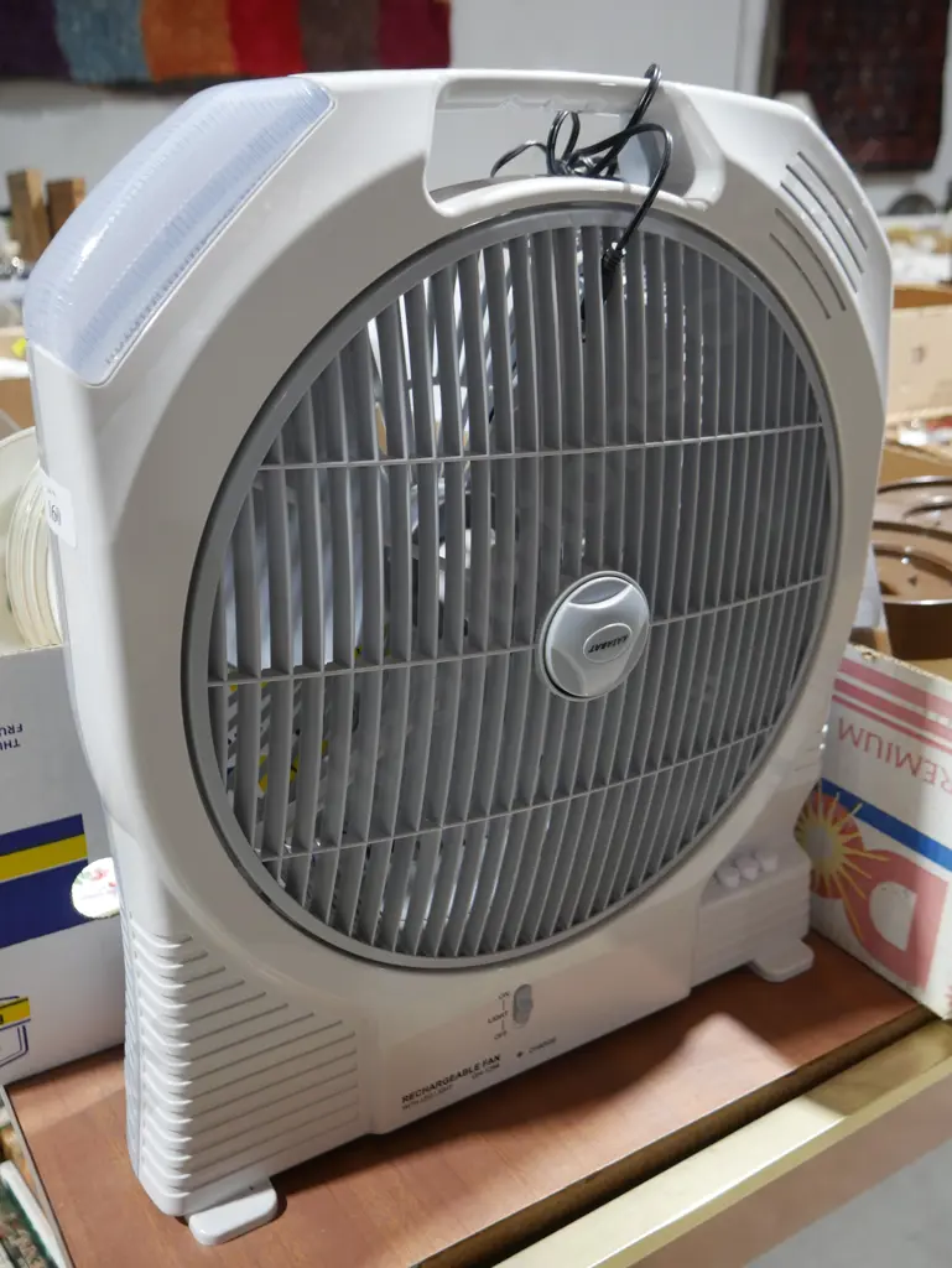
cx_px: 476
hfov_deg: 44.2
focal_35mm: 32
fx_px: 1172
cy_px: 634
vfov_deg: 56.8
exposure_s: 1/60
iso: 640
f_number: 3.6
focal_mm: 16
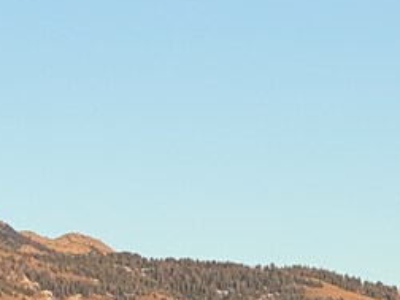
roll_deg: +1.3
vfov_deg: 3.8
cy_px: 205
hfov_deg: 5.0
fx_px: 4518
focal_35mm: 391
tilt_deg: +5.7
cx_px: -265
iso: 25
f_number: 2.8
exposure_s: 1/279
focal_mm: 9
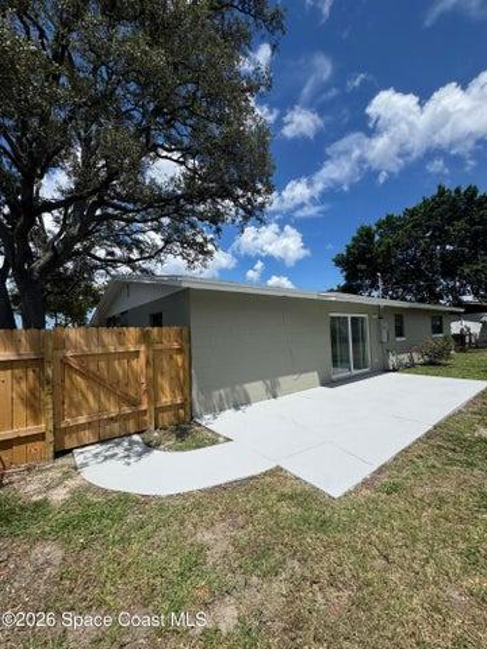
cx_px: 244
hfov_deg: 85.7
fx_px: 263
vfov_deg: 102.1
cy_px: 324
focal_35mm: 14
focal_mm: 2.22
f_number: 2.2
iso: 50
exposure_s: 1/3546
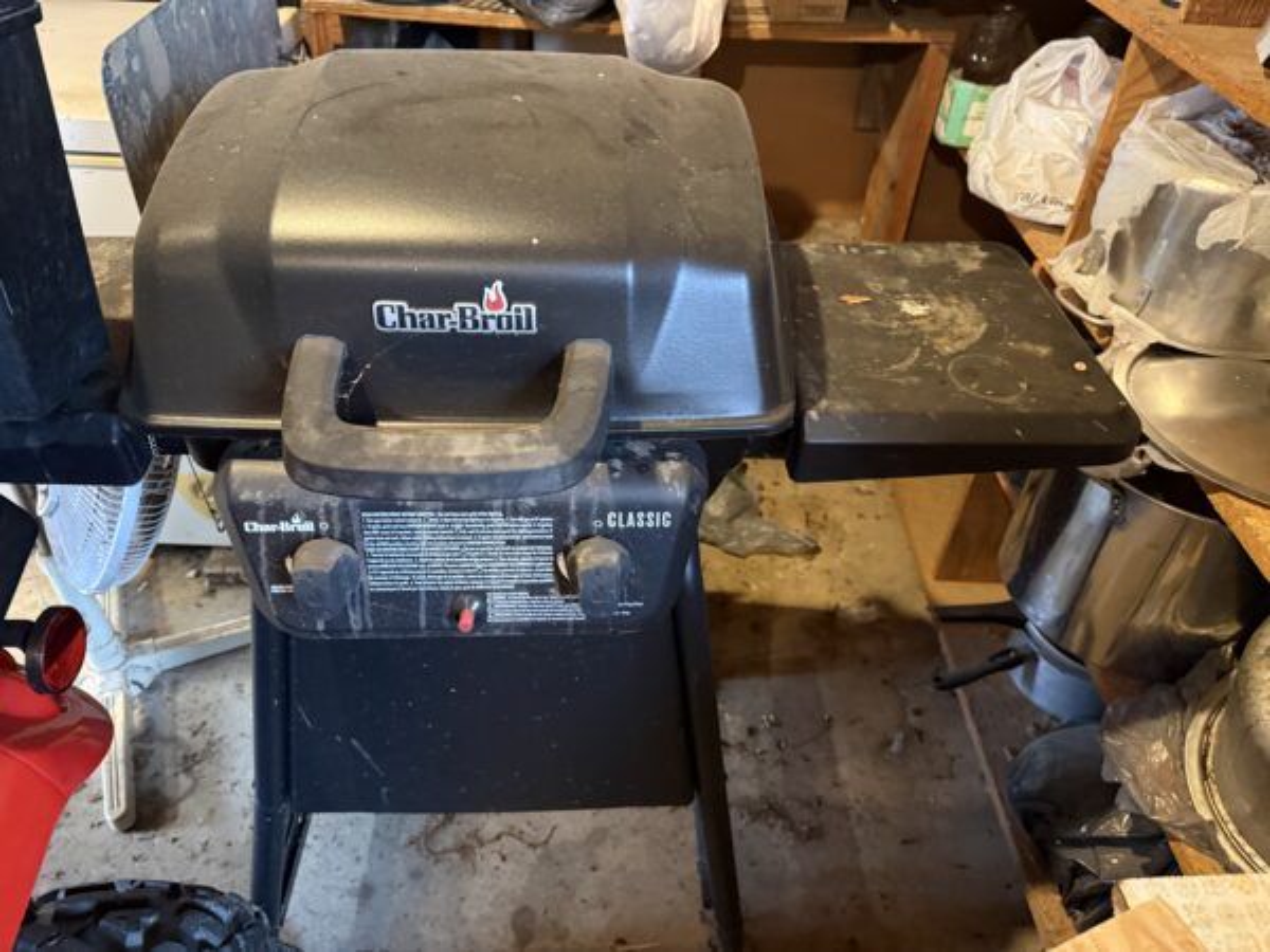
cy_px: 476
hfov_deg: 71.6
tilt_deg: -38.9
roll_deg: -4.9
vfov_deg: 56.8
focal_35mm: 24
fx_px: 881
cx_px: 635
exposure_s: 1/30
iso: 800
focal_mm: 6.76
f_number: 1.78
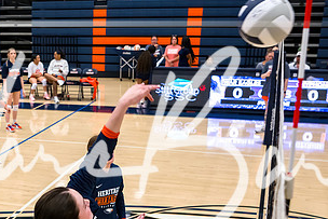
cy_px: 203
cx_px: 55
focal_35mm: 62
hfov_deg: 31.3
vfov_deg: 21.4
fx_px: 565
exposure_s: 1/1000
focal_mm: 24
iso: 2000
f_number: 2.8
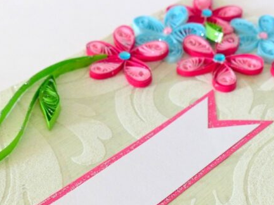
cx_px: 158
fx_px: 594
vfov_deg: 19.6
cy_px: 126
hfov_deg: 26.0
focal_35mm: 75
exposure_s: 1/50
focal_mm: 9.8
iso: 400
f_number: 2.8
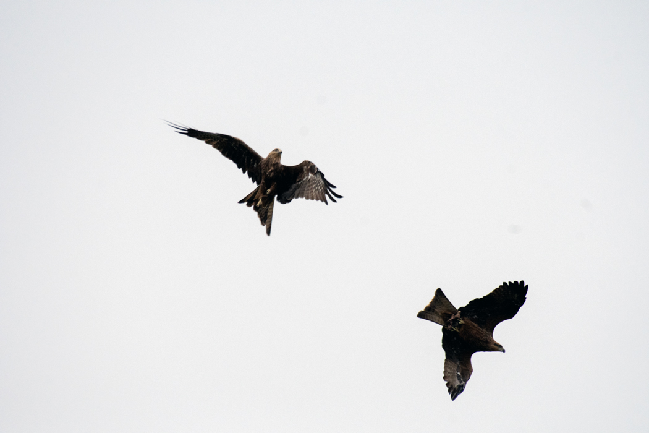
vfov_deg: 1.8
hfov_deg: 2.7
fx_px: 13520
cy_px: 216
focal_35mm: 750
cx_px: 324
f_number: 7.1
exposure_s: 1/1600
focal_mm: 500
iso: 720
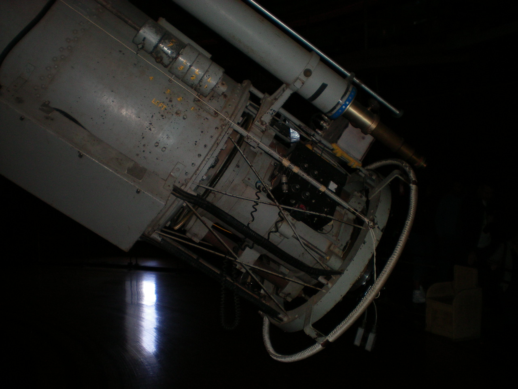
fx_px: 569
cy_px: 194
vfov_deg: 37.7
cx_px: 259
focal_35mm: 38
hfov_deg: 49.0
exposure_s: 1/60
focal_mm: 6.3
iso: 64
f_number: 3.1
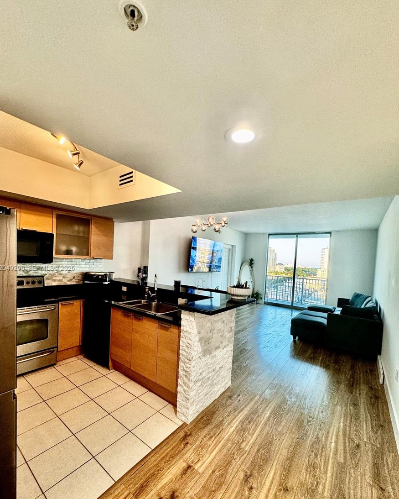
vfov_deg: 96.6
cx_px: 195
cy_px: 268
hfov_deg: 84.1
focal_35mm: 15
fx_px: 221
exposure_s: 1/120
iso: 160
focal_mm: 2.22
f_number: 2.2
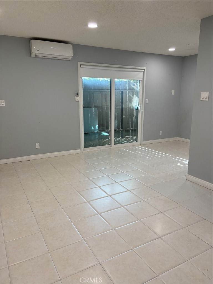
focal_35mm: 26
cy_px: 142
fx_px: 213
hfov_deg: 53.1
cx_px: 106
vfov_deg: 67.3
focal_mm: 5.96
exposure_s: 1/120
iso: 64
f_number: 1.6
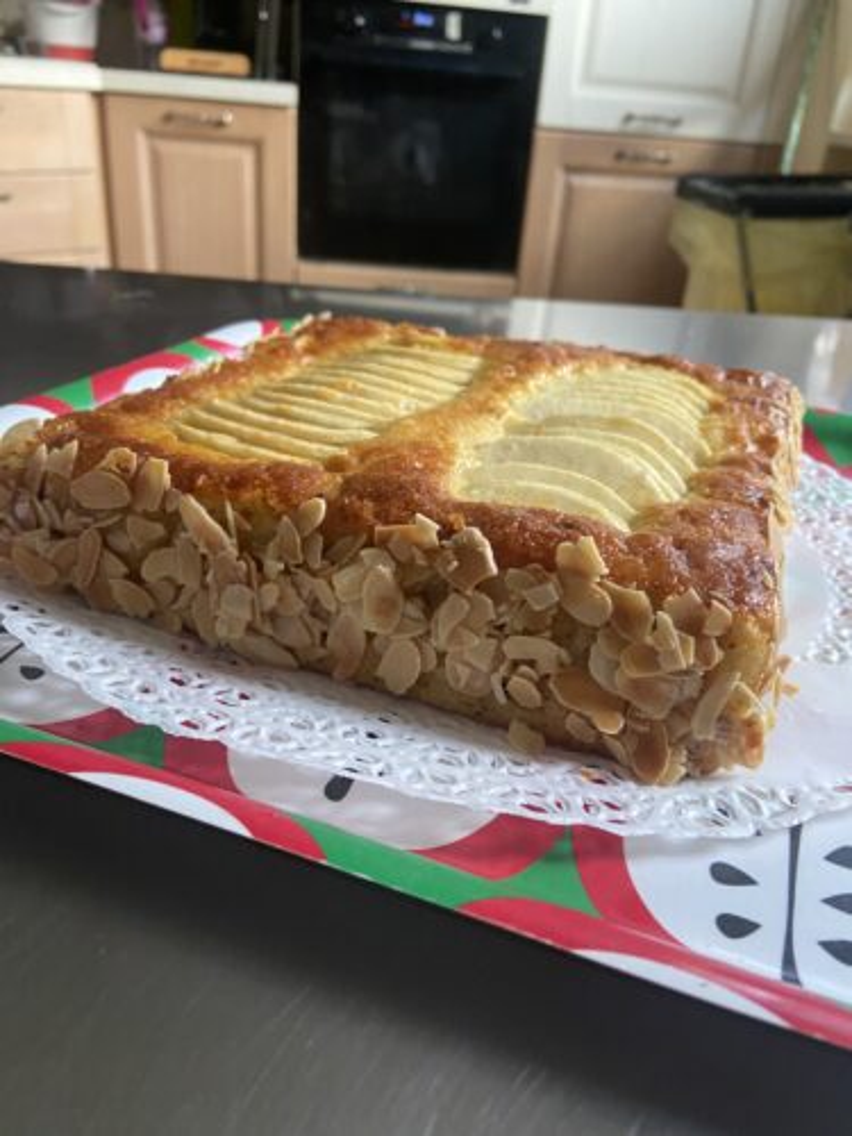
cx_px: 426
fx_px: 853
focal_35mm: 26
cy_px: 568
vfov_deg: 67.3
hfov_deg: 53.1
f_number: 1.8
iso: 320
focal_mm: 4.25
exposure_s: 1/60
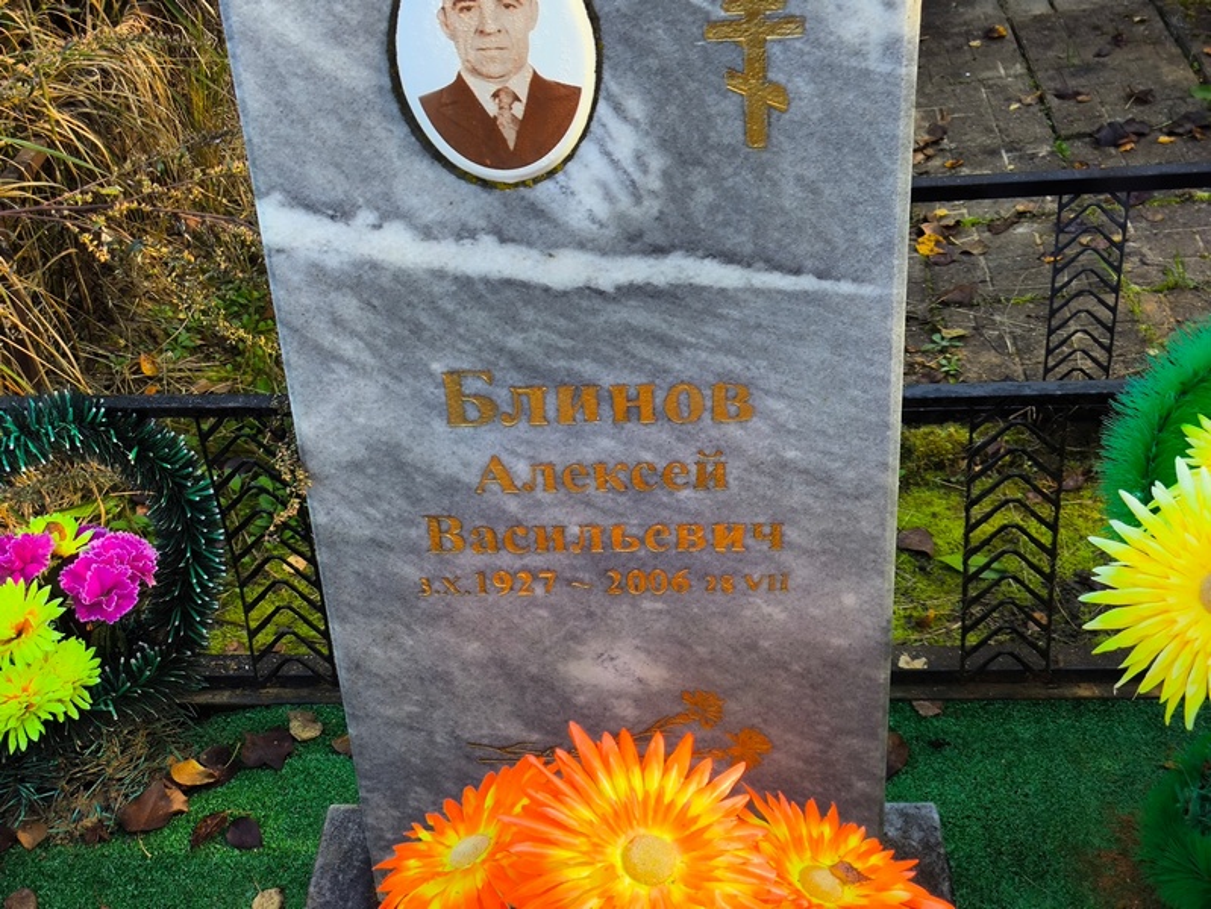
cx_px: 606
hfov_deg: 38.2
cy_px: 454
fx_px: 1750
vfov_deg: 29.1
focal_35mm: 50
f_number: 1.7
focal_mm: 4.71
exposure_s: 1/298
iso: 50
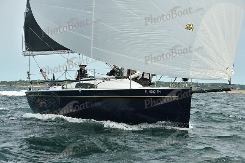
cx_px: 122
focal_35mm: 100
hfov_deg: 20.4
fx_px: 681
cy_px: 82
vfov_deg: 13.7
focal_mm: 100
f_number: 8
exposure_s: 1/1250
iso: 320
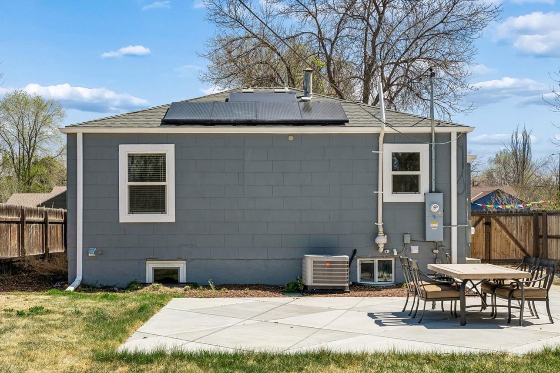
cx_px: 268
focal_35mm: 46
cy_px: 182
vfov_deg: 29.2
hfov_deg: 42.7
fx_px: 715
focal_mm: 37
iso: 400
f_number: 9
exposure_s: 1/1250
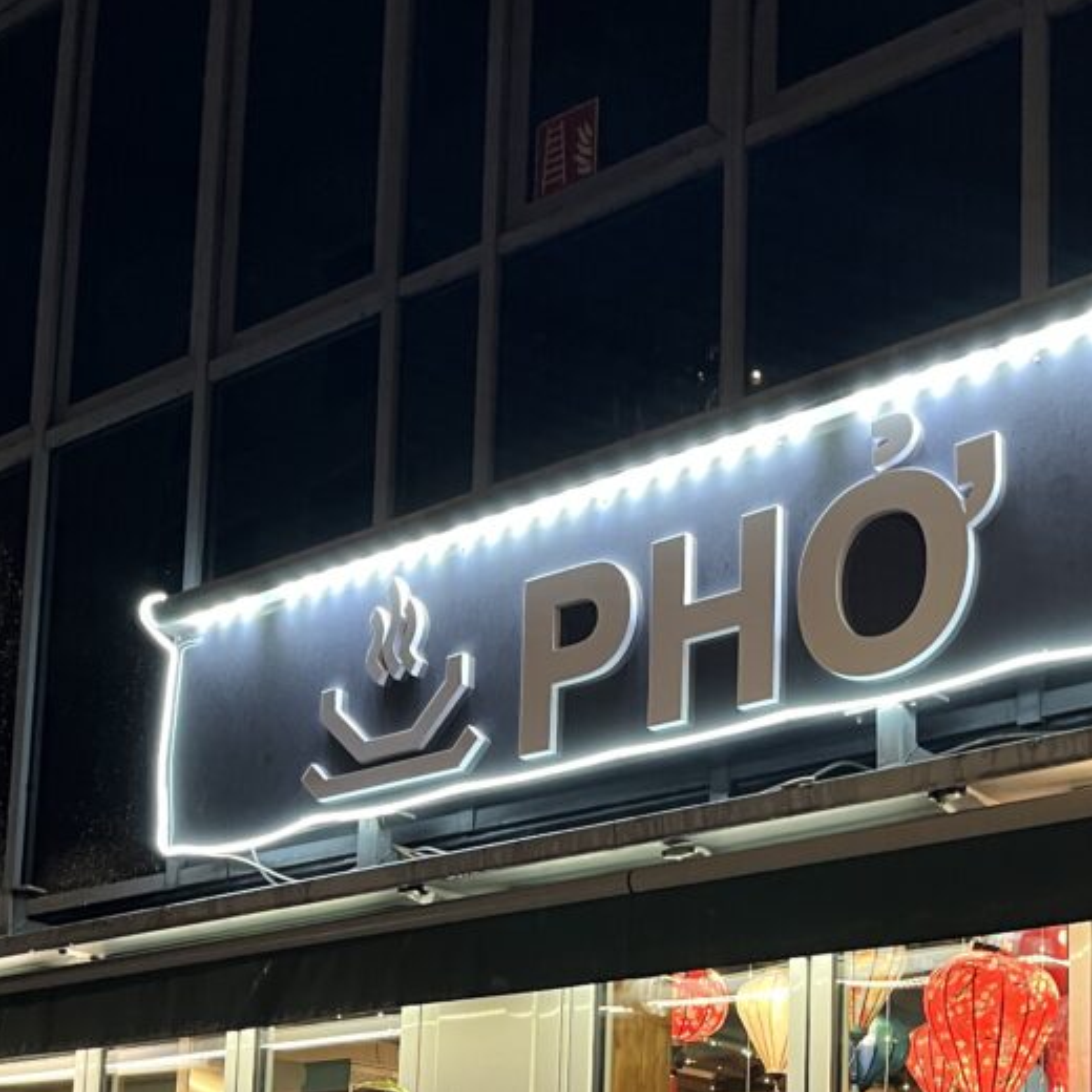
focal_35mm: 53
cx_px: 802
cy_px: 1119
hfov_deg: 31.7
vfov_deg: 29.8
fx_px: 1892
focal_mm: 5.1
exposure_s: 1/50
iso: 400
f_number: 1.6
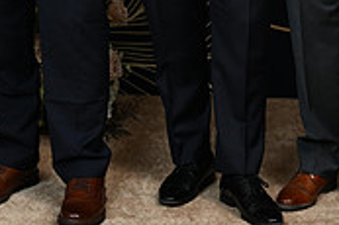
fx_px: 1486
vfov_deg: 8.5
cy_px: -120
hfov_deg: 12.9
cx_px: 294
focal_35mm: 158
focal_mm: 47
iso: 125
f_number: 6.3
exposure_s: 1/125
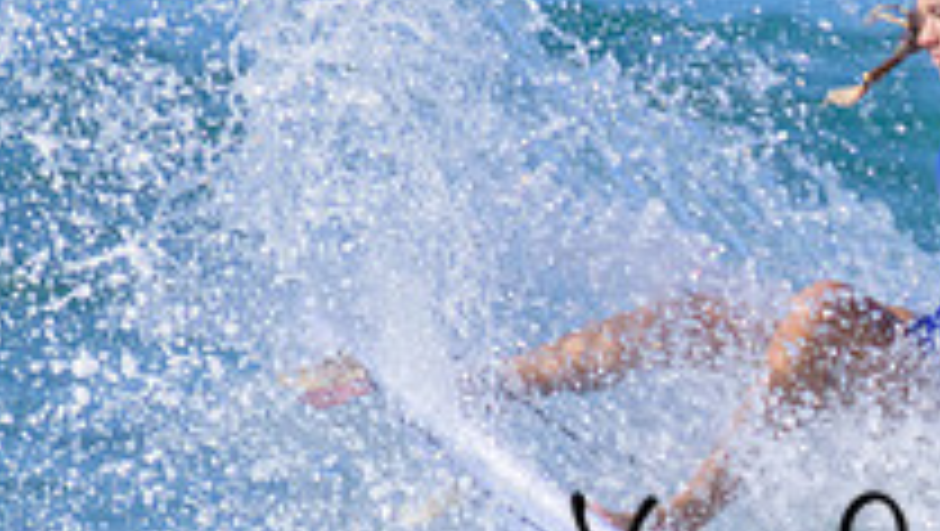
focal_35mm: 3171
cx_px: 981
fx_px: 79108
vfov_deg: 0.4
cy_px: 402
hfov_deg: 0.7
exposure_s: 1/2000
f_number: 11
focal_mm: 800
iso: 1000
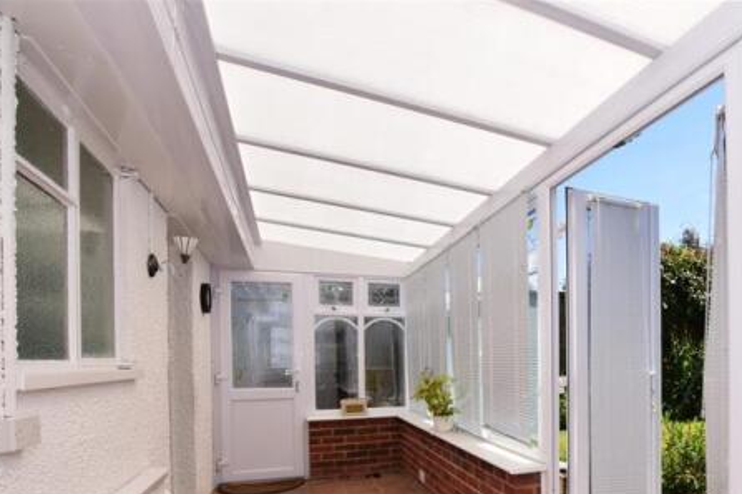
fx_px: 453
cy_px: 361
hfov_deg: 76.7
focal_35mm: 22
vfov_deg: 55.0
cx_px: 480
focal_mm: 10
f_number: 22
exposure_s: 1/200
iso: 500
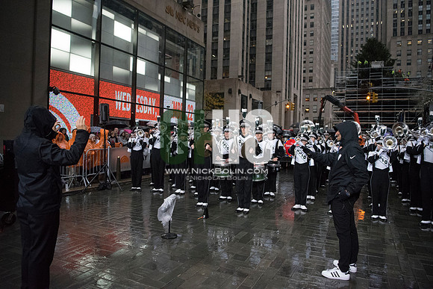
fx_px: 325
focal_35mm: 27
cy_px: 144
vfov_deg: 48.0
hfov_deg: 67.4
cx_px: 216
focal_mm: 27
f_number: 2.8
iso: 10000
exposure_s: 1/4000
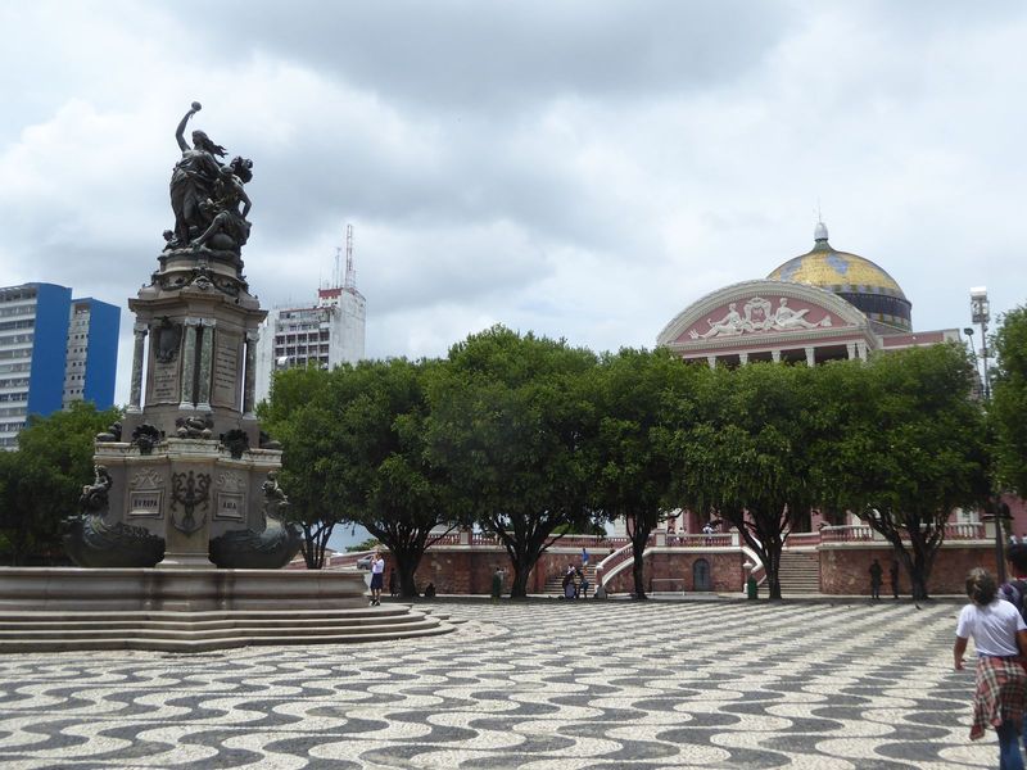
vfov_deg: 39.7
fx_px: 1068
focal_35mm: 36
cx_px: 514
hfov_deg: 51.4
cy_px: 385
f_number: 3.7
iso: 80
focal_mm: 6.3
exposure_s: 1/1000
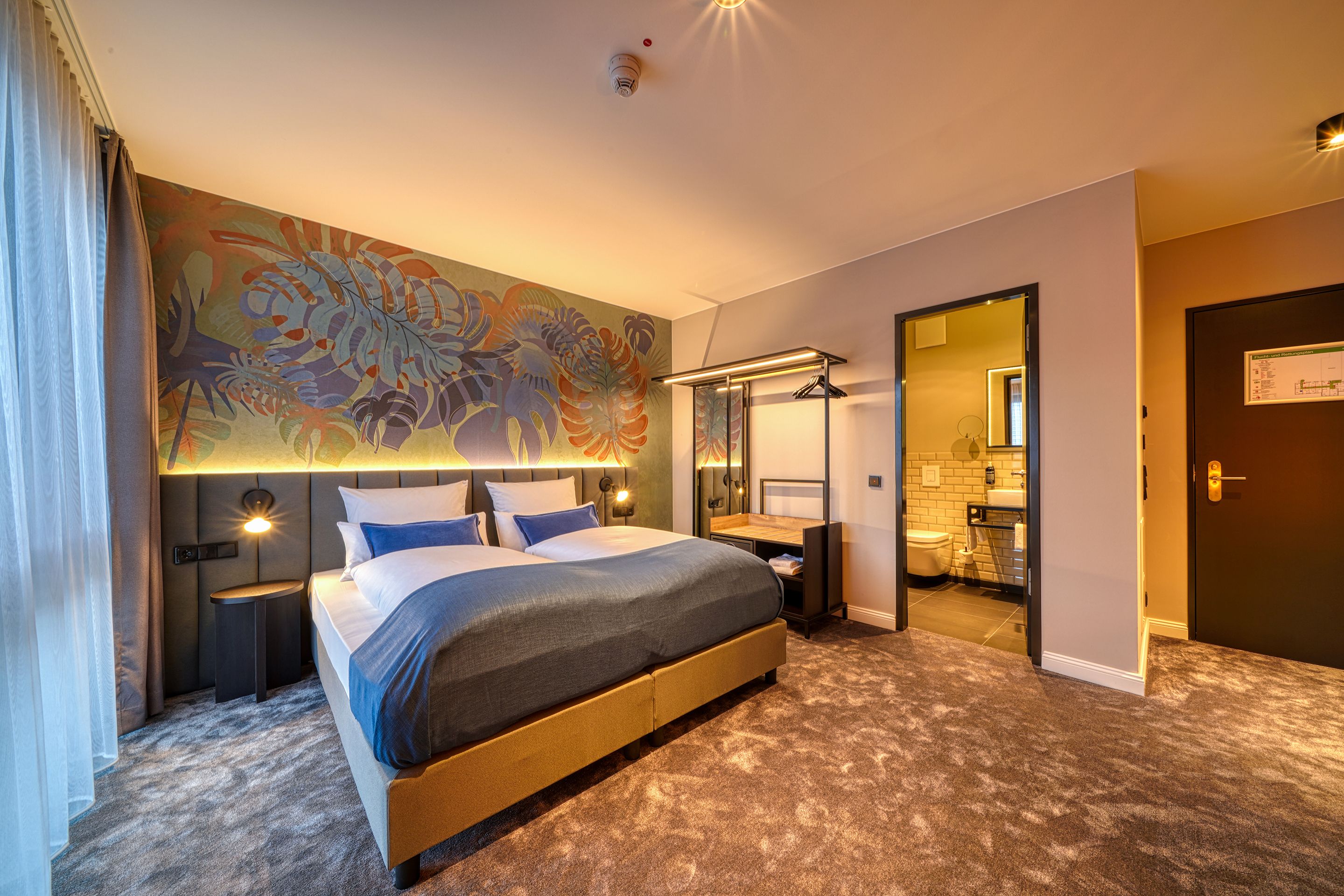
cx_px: 672
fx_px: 448
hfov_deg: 112.6
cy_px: 448
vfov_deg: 90.0
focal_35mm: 12
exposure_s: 4
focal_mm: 12
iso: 100
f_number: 16
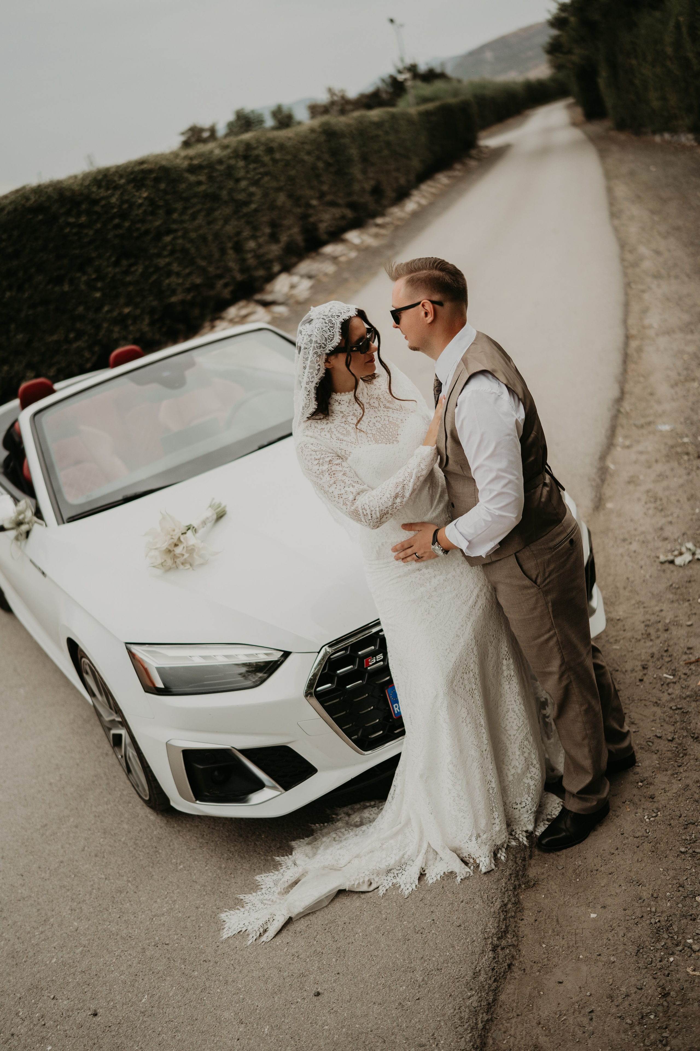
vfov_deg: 54.4
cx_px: 350
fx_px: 1021
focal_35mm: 35
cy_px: 526
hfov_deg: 37.9
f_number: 1.4
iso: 100
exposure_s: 1/500
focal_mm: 35
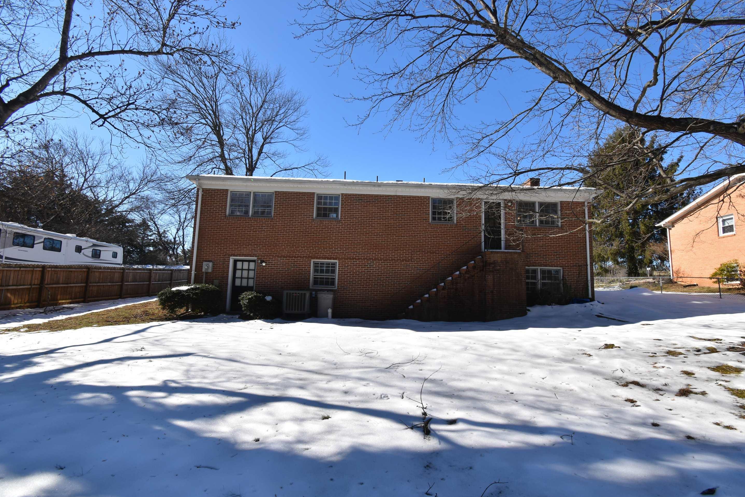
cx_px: 377
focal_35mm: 16
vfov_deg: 73.7
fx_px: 331
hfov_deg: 96.7
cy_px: 259
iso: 100
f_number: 8
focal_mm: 10
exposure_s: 1/250
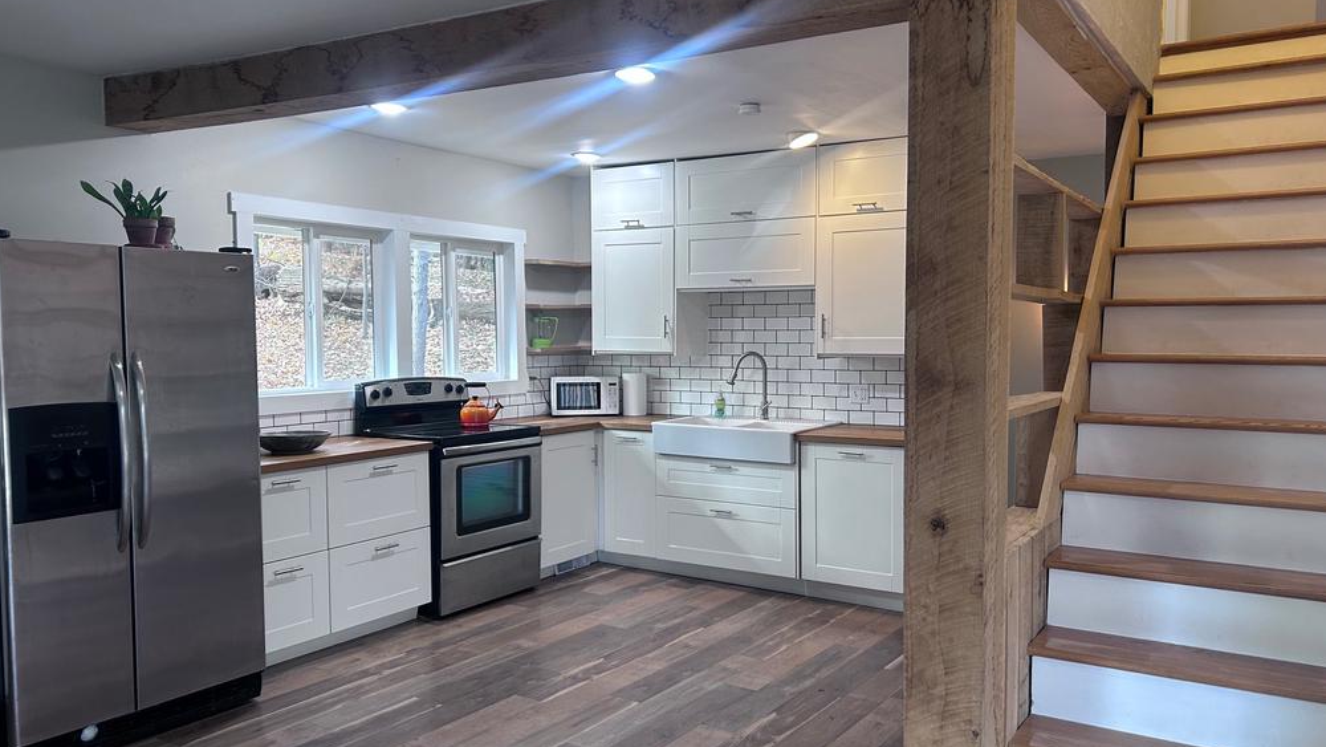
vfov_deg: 40.2
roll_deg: +0.3
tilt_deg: -2.2
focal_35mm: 29
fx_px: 1020
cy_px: 391
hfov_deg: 66.1
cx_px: 666
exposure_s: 1/120
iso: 100
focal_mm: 5.7
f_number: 1.5
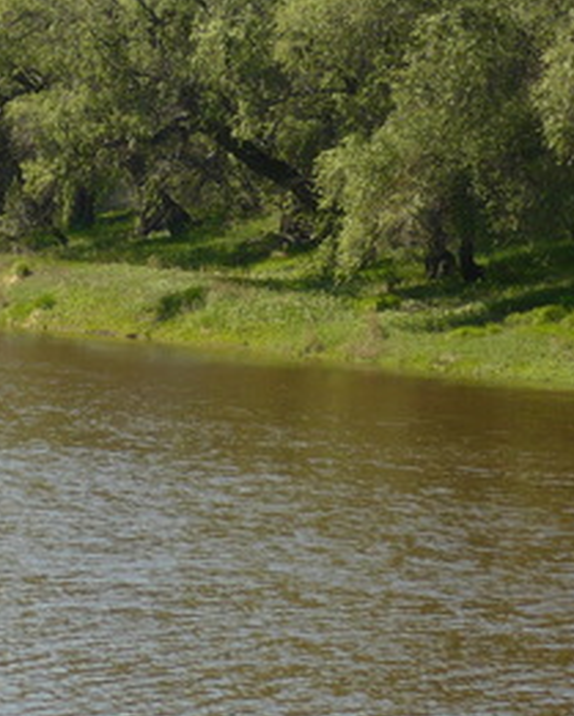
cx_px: 63
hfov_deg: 6.9
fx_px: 4775
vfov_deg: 8.6
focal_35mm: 225
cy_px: 270
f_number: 4.5
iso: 100
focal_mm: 14.3
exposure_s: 1/400
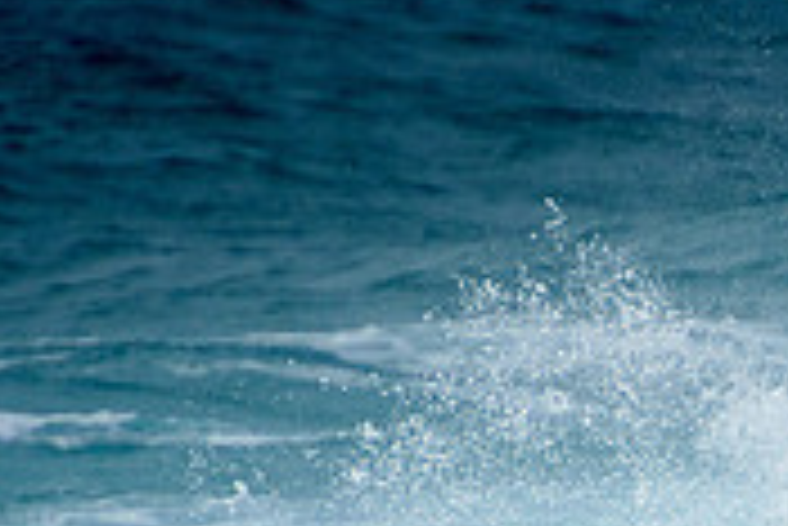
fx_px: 43594
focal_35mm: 1990
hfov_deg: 1.0
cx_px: 1153
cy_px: 802
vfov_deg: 0.7
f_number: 5.6
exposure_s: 1/2000
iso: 280
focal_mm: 400
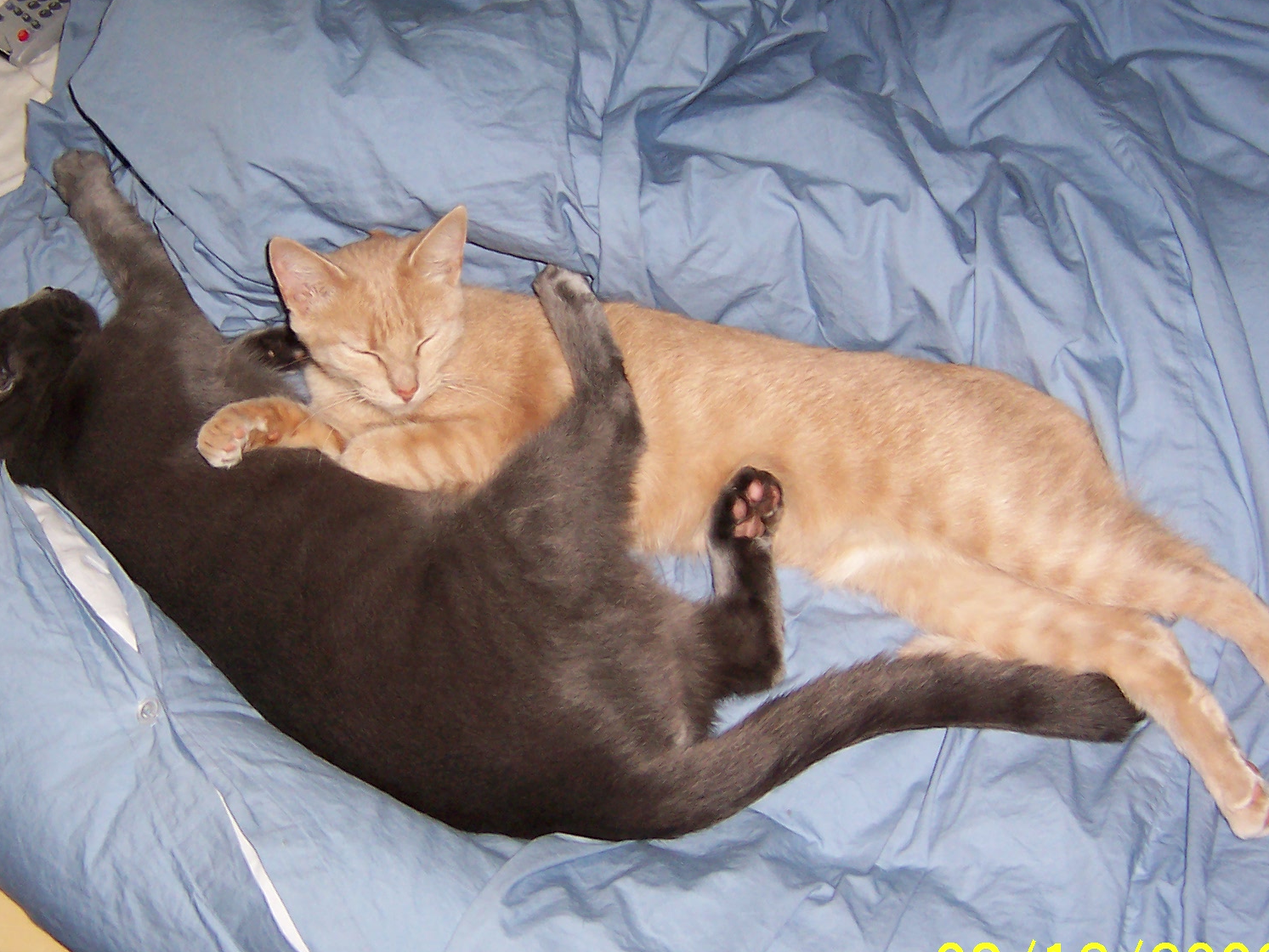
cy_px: 485
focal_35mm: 49
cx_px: 518
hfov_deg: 38.8
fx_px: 1796
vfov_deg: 29.7
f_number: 2.8
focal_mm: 5.6
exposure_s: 1/60
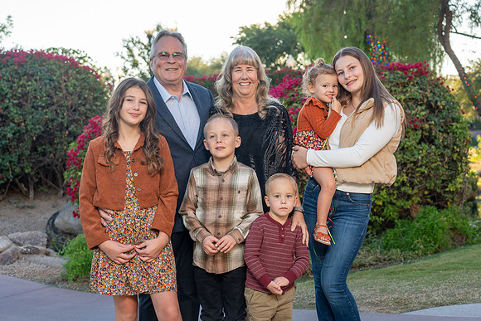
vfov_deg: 28.1
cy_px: 160
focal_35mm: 48
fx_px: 641
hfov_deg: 41.1
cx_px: 240
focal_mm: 48
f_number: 4
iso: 160
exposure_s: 1/200
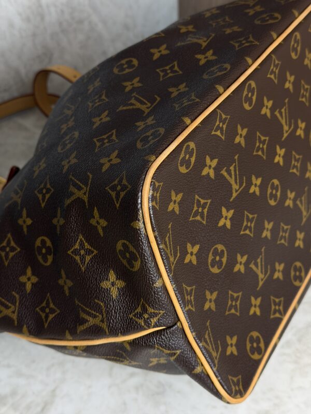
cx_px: 156
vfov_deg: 39.7
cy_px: 207
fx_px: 575
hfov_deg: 30.3
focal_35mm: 48
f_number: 1.78
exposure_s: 1/60
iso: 80
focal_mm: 6.76
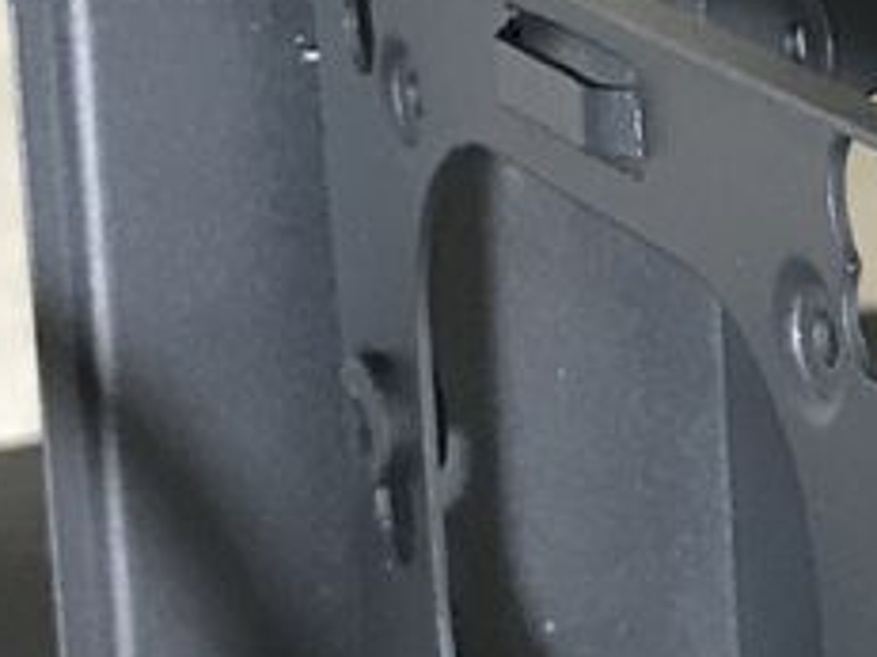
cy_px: 216
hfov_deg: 12.2
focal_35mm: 155
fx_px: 3925
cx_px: 1283
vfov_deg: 9.6
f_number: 1.8
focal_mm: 3.99
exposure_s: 1/15
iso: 50
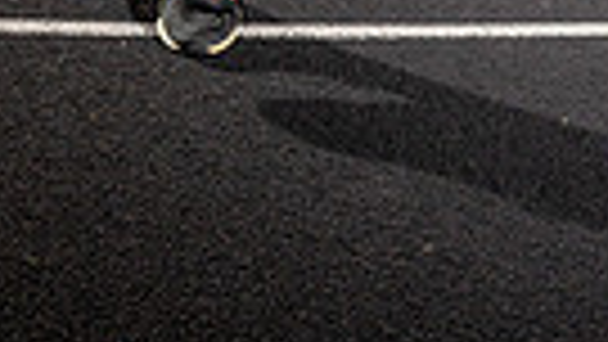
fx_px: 1580
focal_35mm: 98
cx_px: 234
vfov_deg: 10.5
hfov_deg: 21.7
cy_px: -495
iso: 800
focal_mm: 28
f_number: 4
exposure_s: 1/250
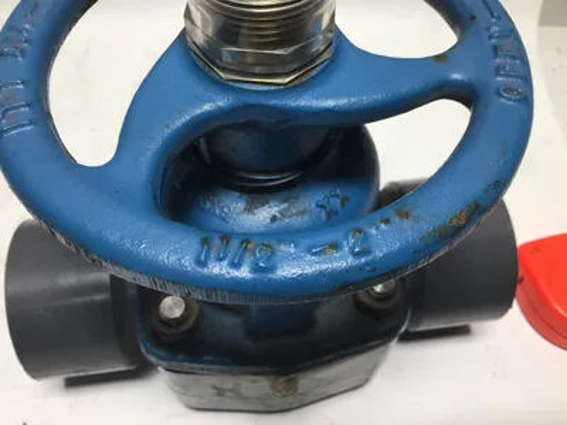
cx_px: 284
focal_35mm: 31
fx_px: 508
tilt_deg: -58.6
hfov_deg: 58.4
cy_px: 212
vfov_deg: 45.4
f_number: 2.4
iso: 40
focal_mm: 3.3
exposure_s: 1/120
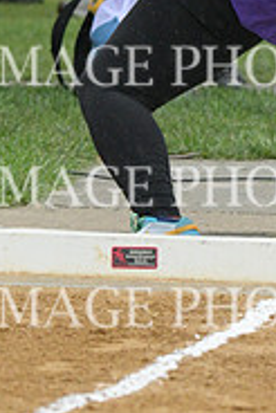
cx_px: 156
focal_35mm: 992
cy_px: -236
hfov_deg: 1.4
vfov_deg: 2.1
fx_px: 11386
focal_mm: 210
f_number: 6.3
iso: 3200
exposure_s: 1/2000
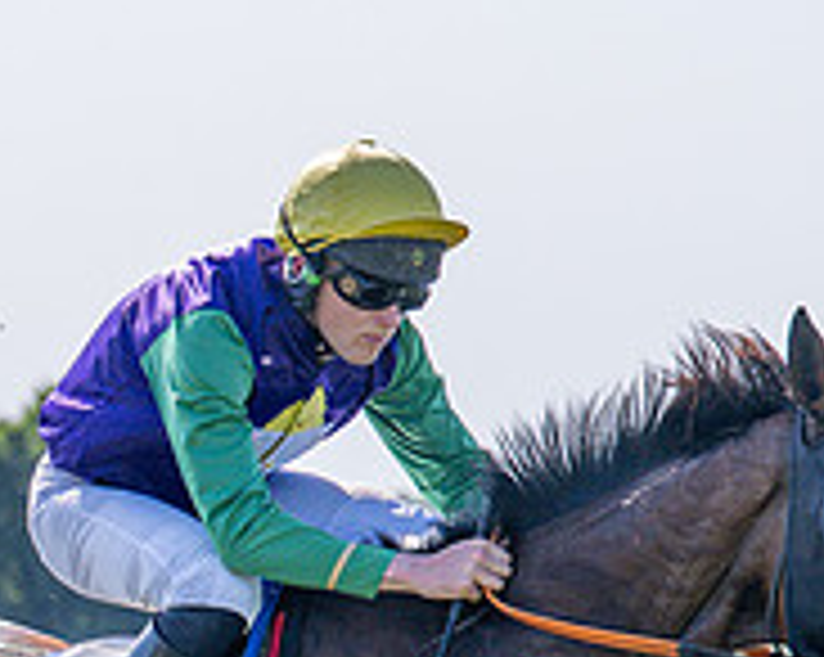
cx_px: -44
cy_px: 779
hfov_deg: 4.8
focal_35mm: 406
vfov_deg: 3.8
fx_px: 9891
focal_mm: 92
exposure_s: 1/2000
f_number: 4
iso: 200
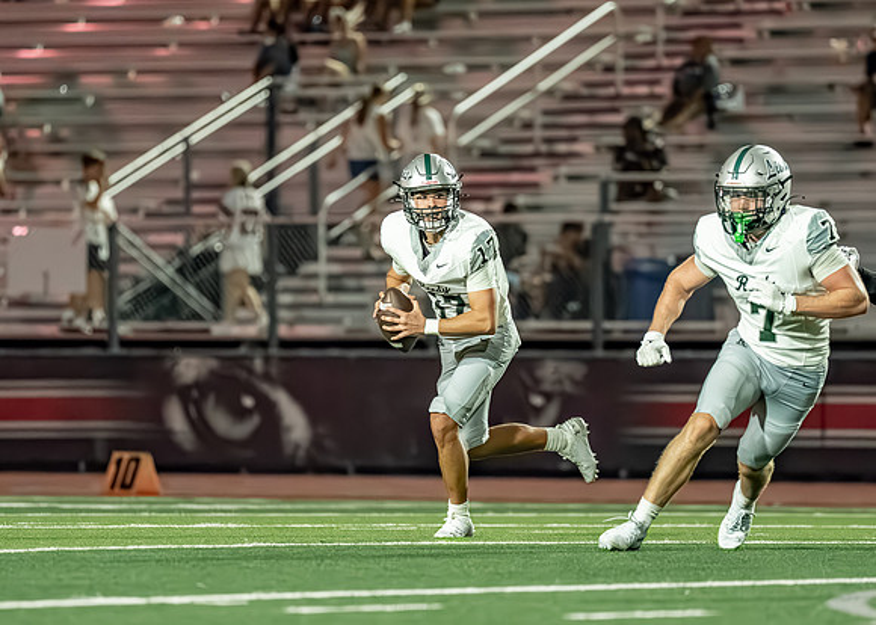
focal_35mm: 379
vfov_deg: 3.8
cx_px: 453
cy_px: 323
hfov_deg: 5.3
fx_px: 9433
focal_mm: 200
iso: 5000
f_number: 2.8
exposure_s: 1/1250
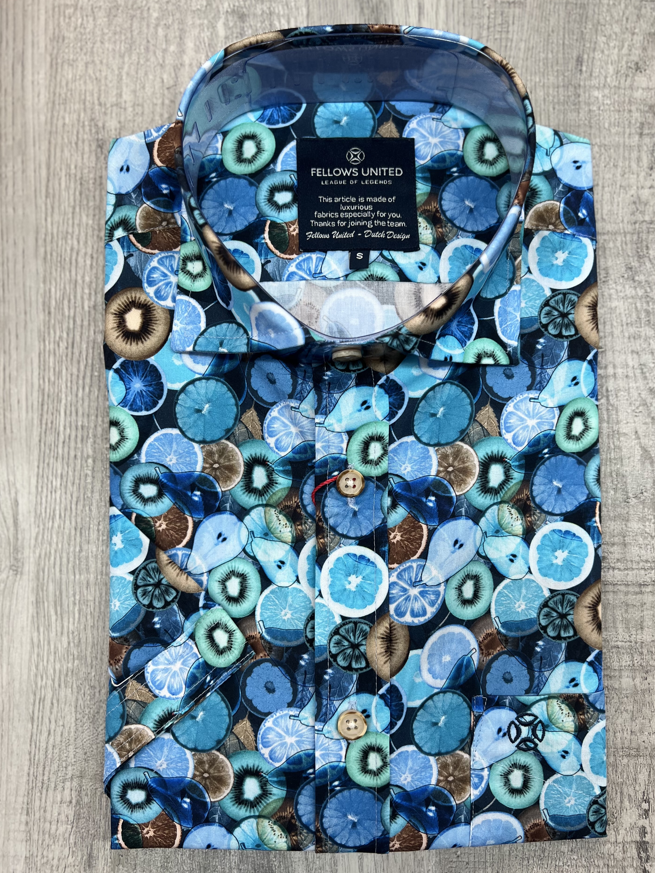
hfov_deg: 49.7
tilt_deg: -88.2
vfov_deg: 63.4
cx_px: 340
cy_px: 449
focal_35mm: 28
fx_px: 706
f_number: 1.5
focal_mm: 5.7
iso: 64
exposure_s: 1/60
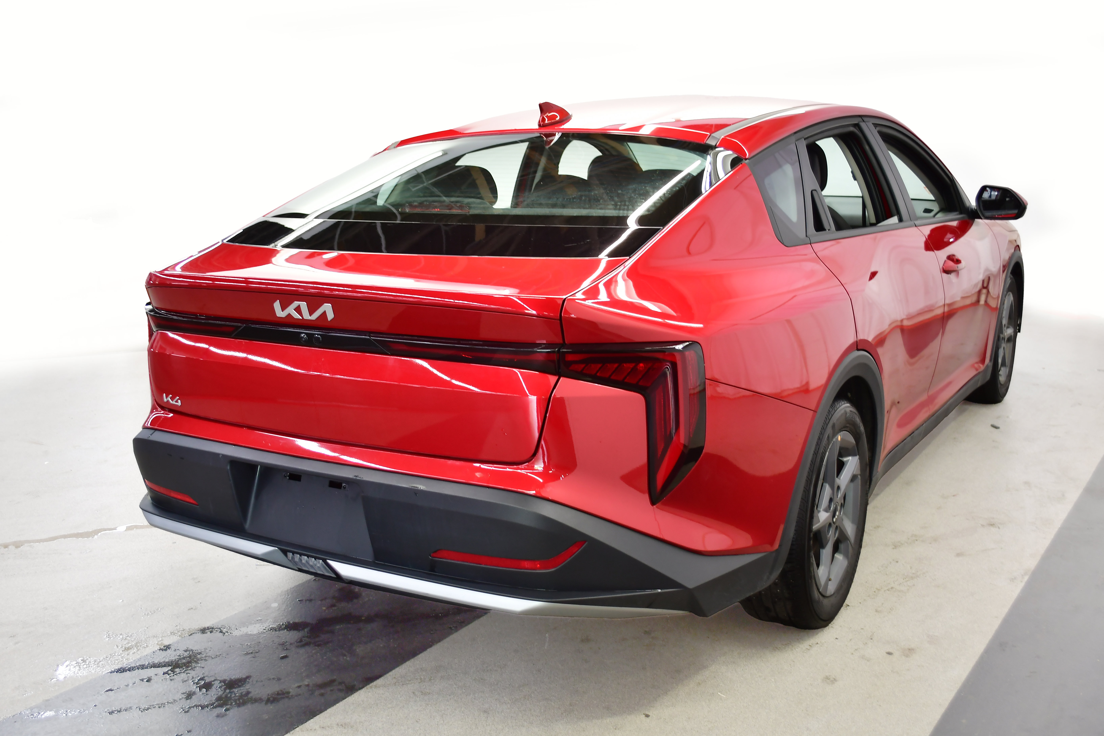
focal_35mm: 36
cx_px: 552
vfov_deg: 36.9
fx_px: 1104
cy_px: 368
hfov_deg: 53.1
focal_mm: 24
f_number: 4
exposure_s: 1/30
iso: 360
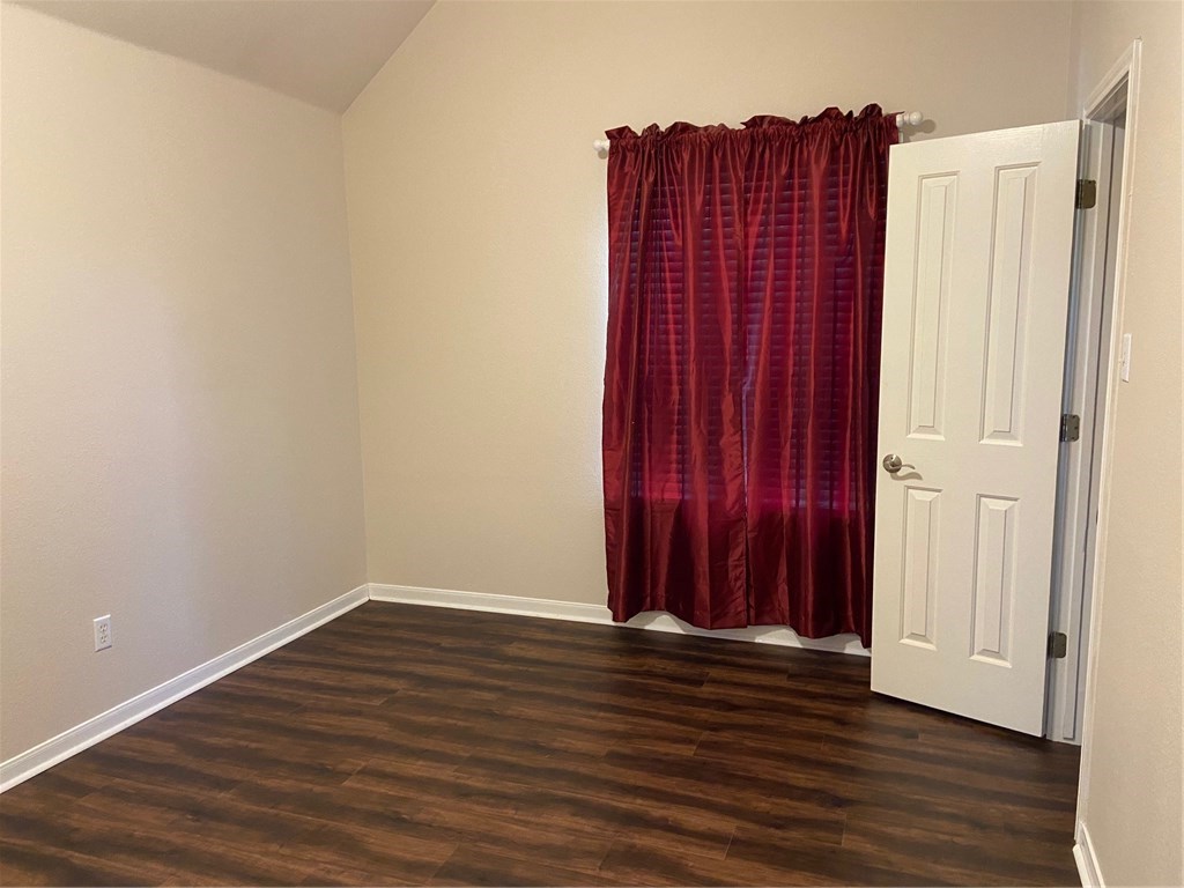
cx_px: 592
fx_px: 889
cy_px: 444
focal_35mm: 26
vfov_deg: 53.1
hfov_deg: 67.3
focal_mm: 4.25
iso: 400
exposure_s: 1/60
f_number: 1.8
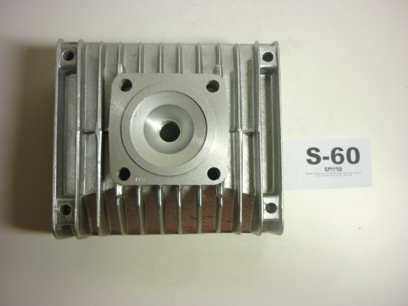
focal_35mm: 33
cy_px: 153
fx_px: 389
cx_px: 204
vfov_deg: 42.9
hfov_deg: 55.4
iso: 80
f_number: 2.8
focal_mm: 5.5
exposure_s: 1/25
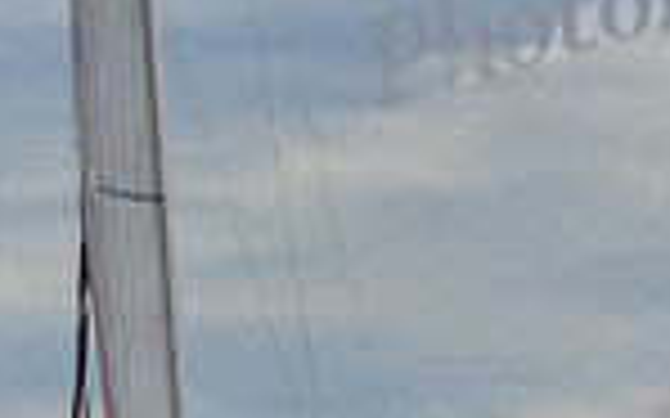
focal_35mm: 278
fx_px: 5074
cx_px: 137
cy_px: 288
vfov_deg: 4.7
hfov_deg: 7.5
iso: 200
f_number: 5.6
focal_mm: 70
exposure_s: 1/800
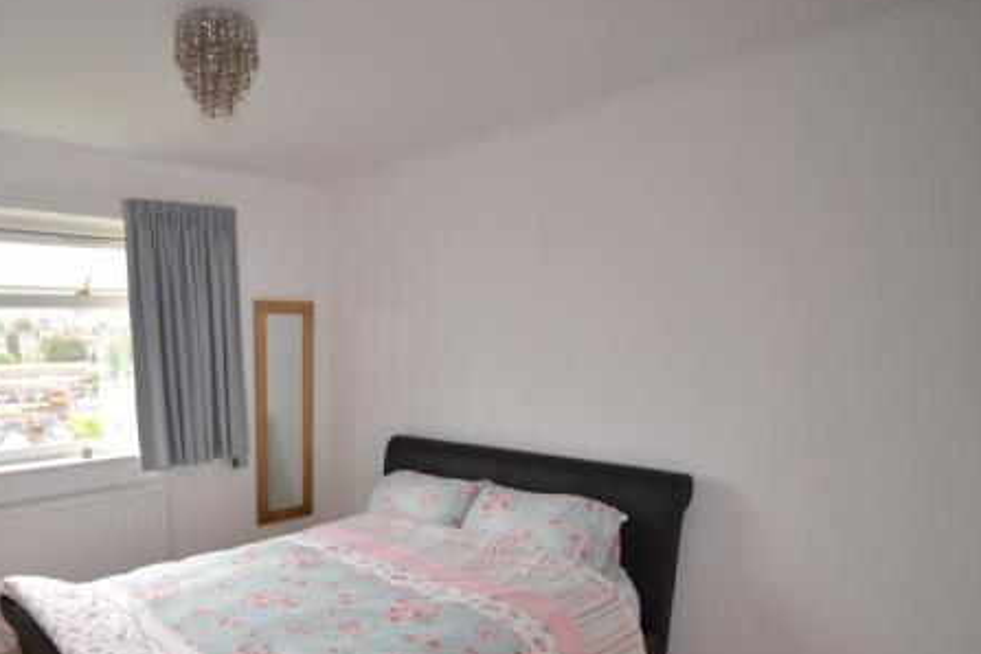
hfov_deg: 74.7
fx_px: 599
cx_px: 284
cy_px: 447
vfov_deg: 55.8
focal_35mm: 22
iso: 400
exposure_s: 1/100
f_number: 5
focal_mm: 10
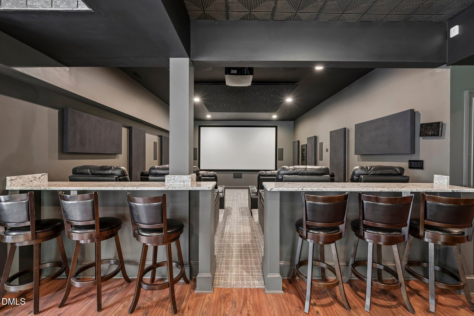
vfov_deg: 81.2
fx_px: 184
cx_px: 237
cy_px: 158
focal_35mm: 14
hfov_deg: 104.3
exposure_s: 1/2
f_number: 8
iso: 400
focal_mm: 14
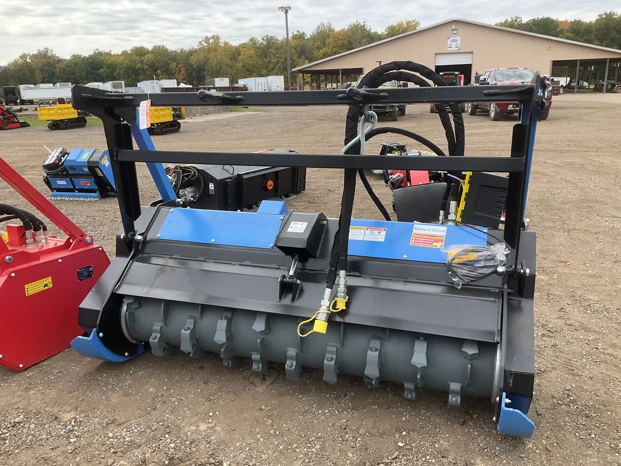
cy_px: 233
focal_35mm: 29
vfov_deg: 48.2
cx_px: 310
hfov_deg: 61.7
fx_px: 520
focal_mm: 3
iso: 25
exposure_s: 1/586
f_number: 1.8
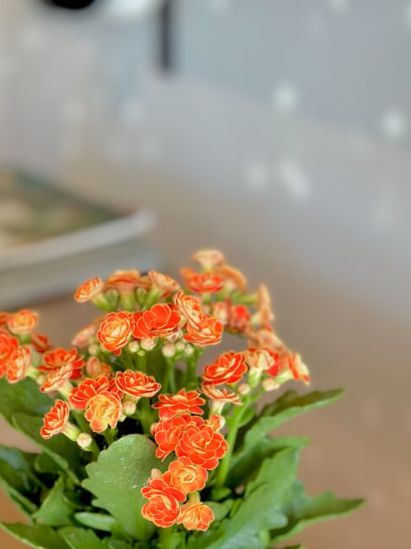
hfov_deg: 19.3
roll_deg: -0.7
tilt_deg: -26.9
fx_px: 1204
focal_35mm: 76
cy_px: 413
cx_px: 155
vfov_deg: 25.4
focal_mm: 6.86
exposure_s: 1/120
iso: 125
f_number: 1.78
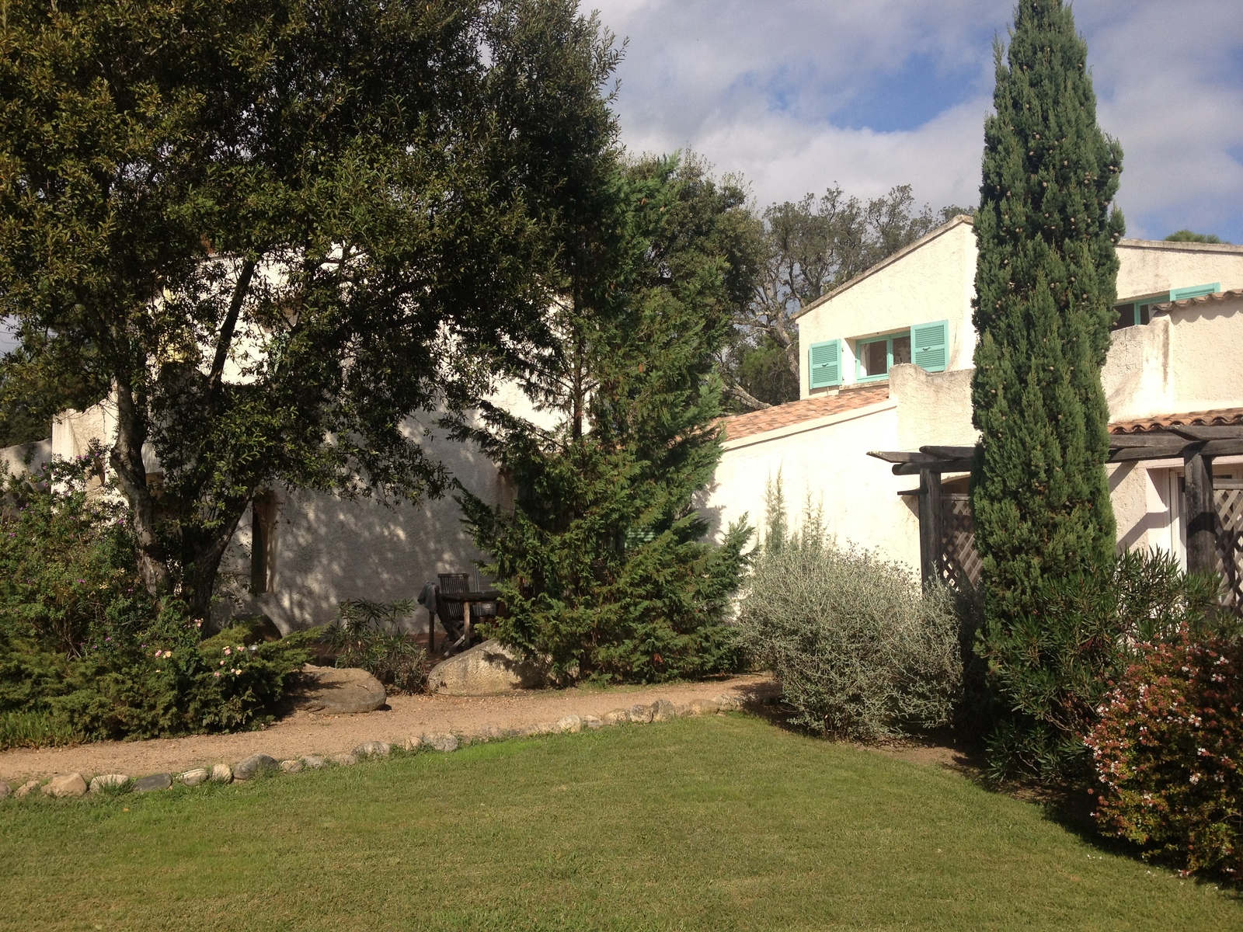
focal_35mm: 35
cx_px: 622
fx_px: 1257
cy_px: 466
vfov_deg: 40.7
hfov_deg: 52.6
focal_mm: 4.28
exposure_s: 1/1842
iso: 64
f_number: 2.4
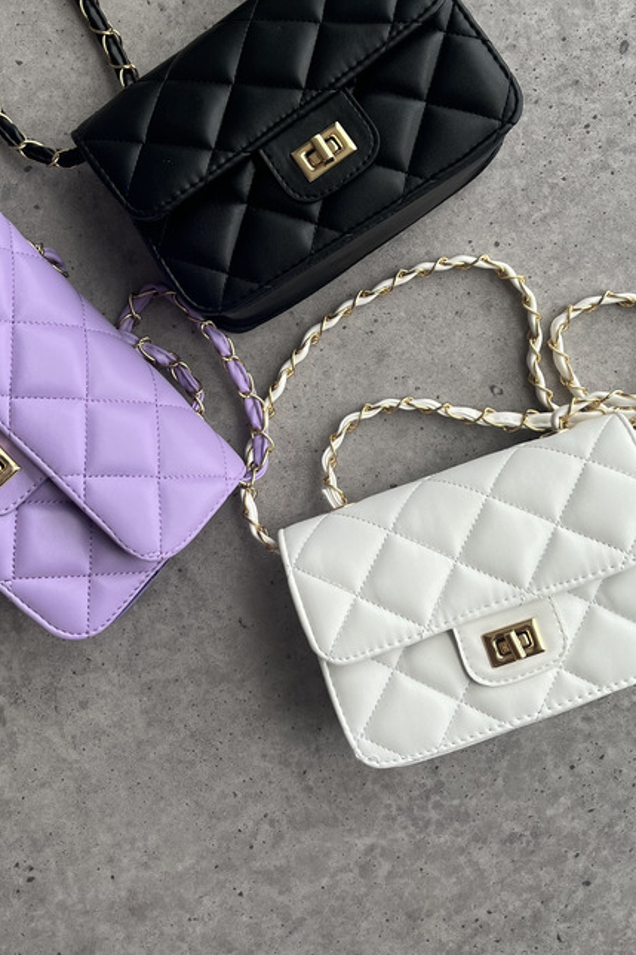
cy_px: 353
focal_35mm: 42
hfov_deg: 31.9
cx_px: 304
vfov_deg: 46.0
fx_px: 1114
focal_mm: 5.1
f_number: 1.6
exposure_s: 1/157
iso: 40
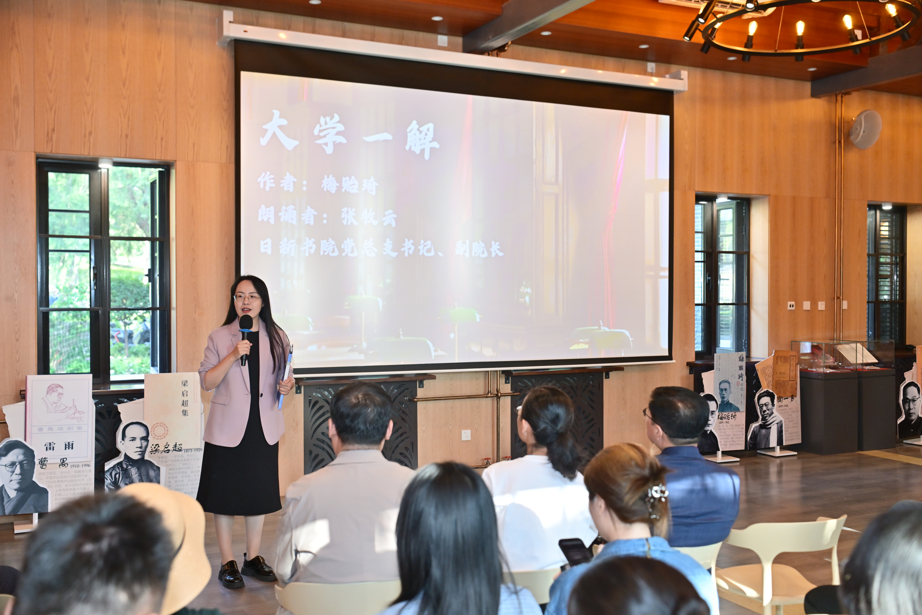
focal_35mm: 35
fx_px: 896
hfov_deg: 54.4
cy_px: 308
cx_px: 461
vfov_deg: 37.9
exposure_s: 1/160
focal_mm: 35
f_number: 3.5
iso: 1000
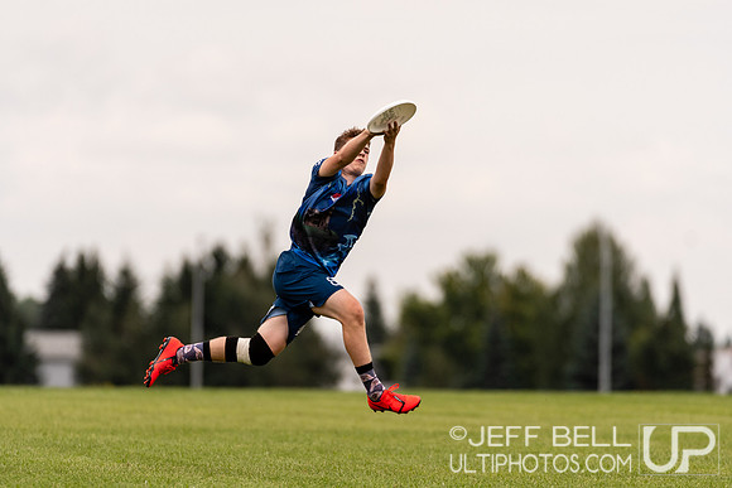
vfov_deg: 2.6
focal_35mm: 525
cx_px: 366
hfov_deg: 3.9
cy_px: 244
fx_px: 10677
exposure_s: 1/1250
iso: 250
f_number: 4
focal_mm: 350
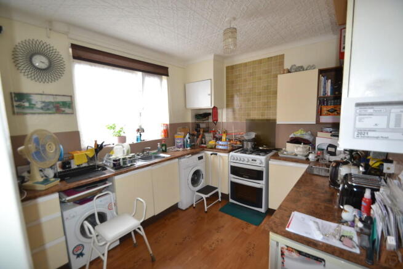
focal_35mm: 15
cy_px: 134
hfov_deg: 100.4
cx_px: 202
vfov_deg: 77.4
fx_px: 168
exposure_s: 1/60
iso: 400
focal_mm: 10
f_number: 3.5
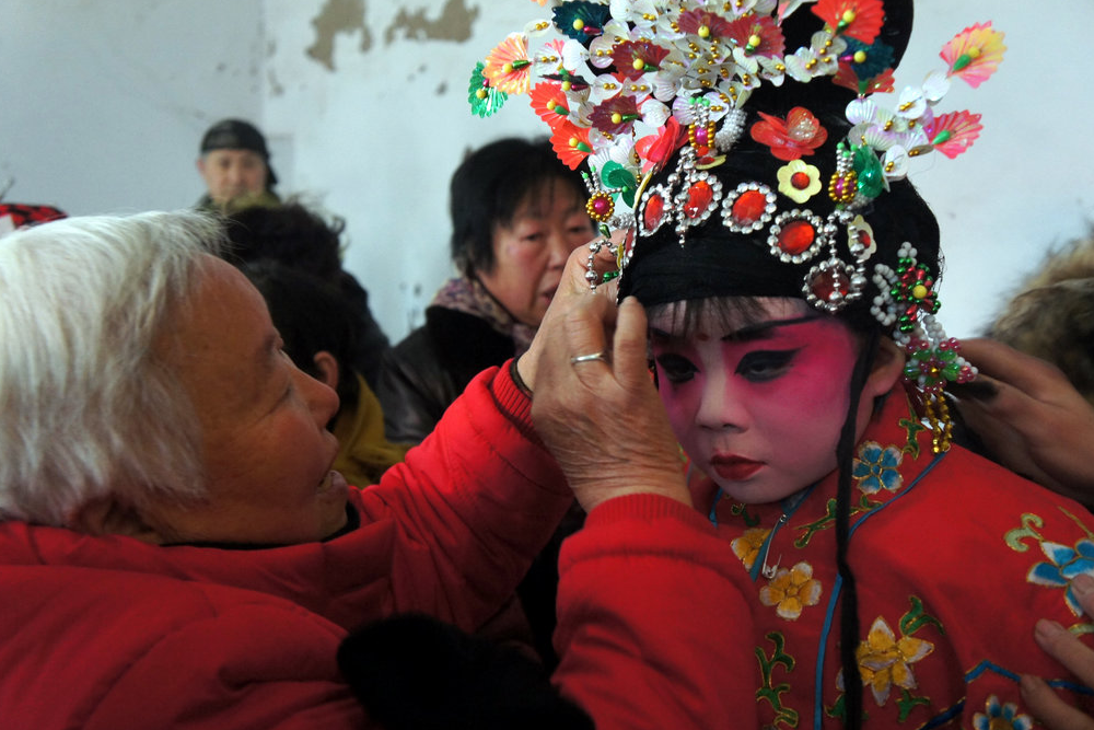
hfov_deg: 44.0
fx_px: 1353
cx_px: 545
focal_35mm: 45
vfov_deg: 30.2
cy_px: 368
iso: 1600
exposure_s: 1/20
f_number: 4
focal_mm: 29
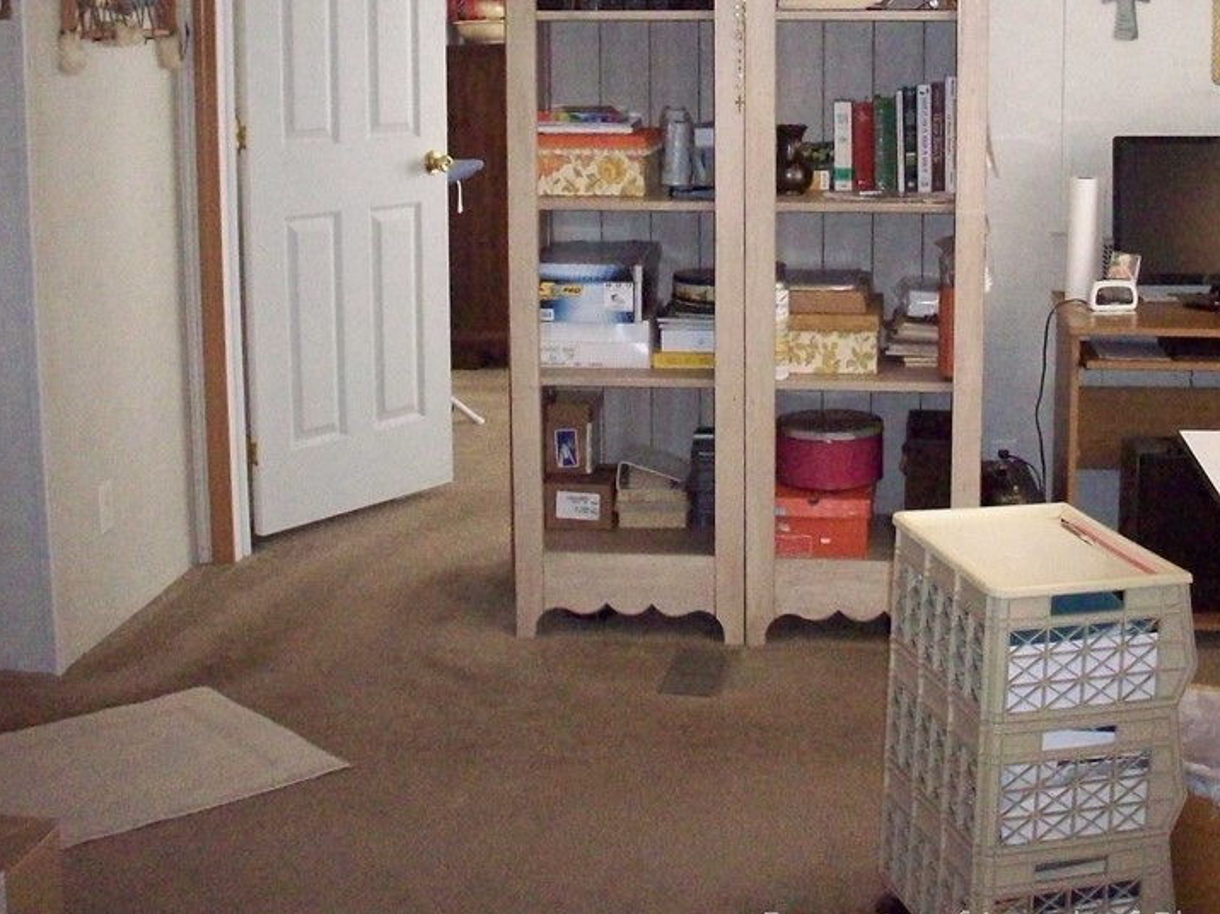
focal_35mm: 53
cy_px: 300
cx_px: 718
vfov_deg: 27.3
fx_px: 1868
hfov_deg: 36.1
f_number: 2.8
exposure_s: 1/128
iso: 800
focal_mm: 6.2
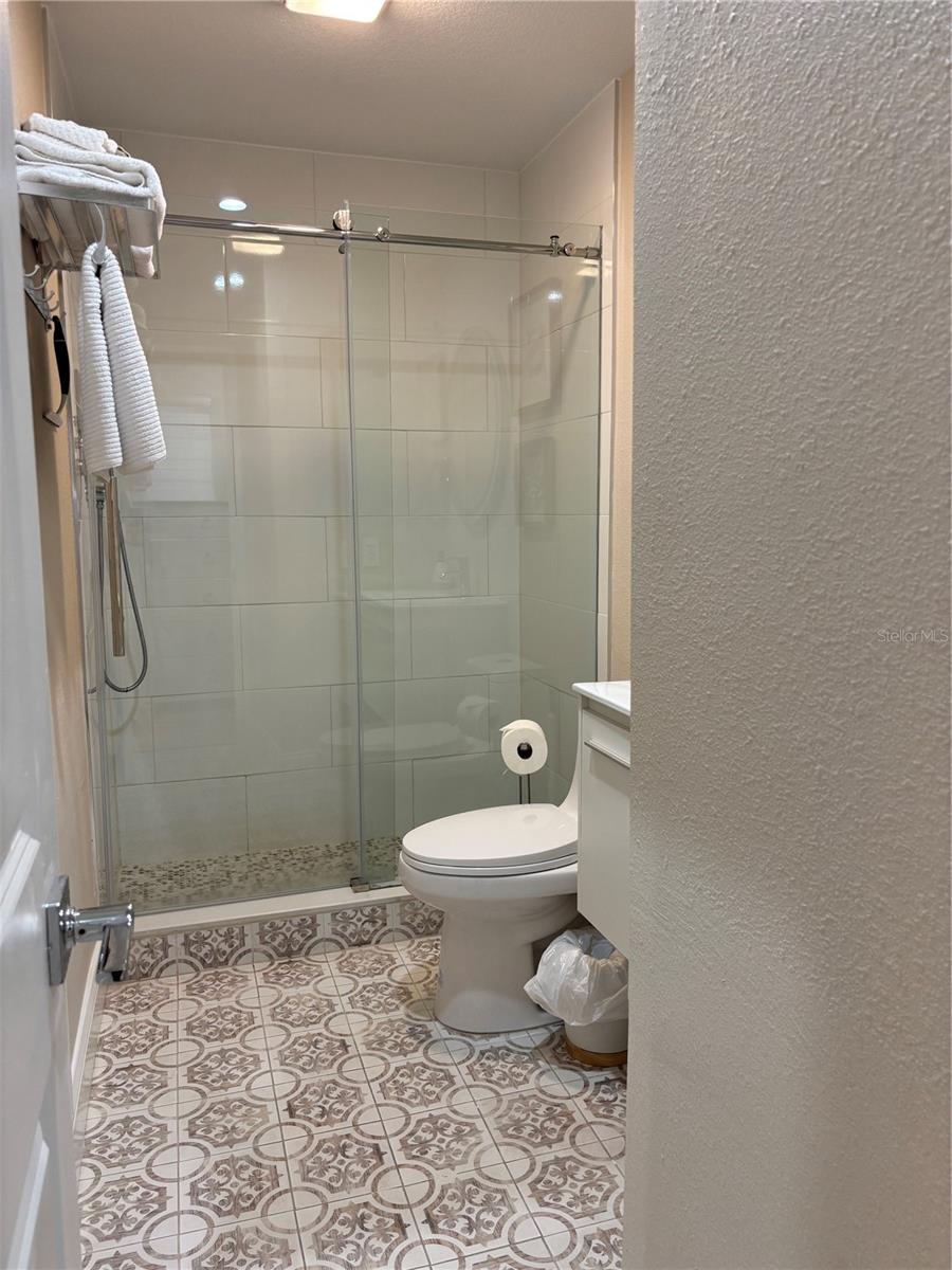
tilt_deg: -6.8
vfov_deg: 67.3
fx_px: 953
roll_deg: +0.7
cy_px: 635
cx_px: 476
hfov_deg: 53.1
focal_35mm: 26
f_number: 1.6
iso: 64
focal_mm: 5.96
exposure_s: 1/60
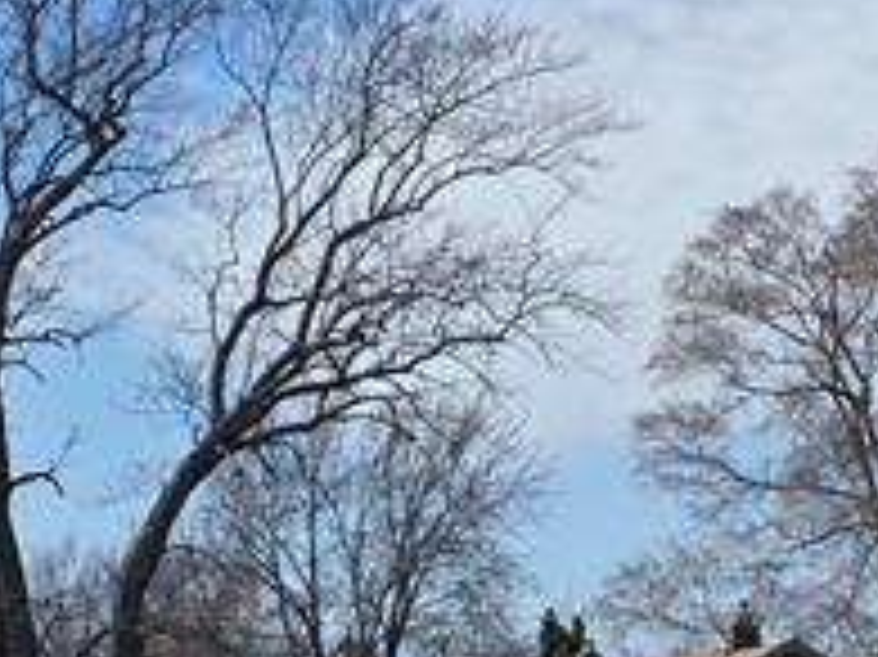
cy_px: 774
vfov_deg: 12.0
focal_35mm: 121
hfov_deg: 16.2
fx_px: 3067
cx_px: 680
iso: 80
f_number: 1.7
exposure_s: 1/7626
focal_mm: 6.25
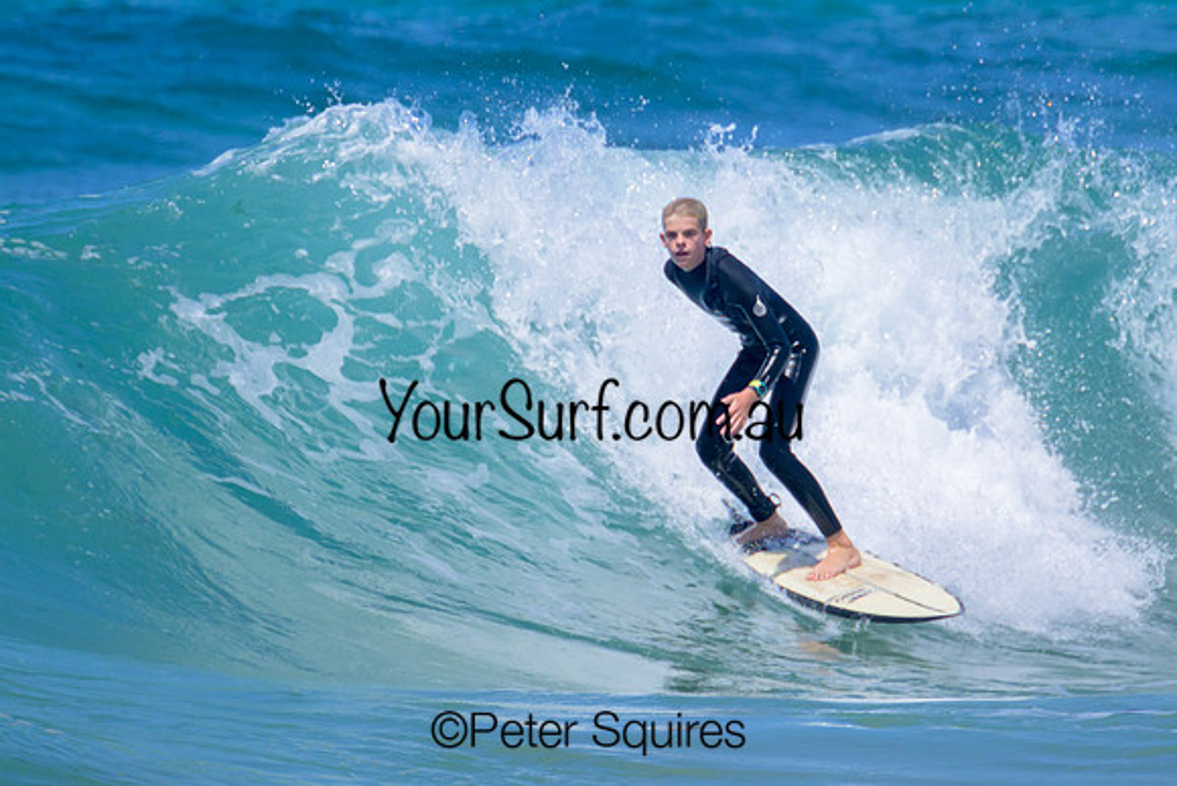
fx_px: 35579
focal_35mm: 1088
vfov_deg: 1.3
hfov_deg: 1.9
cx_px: 692
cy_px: 319
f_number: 11
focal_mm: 800
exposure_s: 1/2000
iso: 640
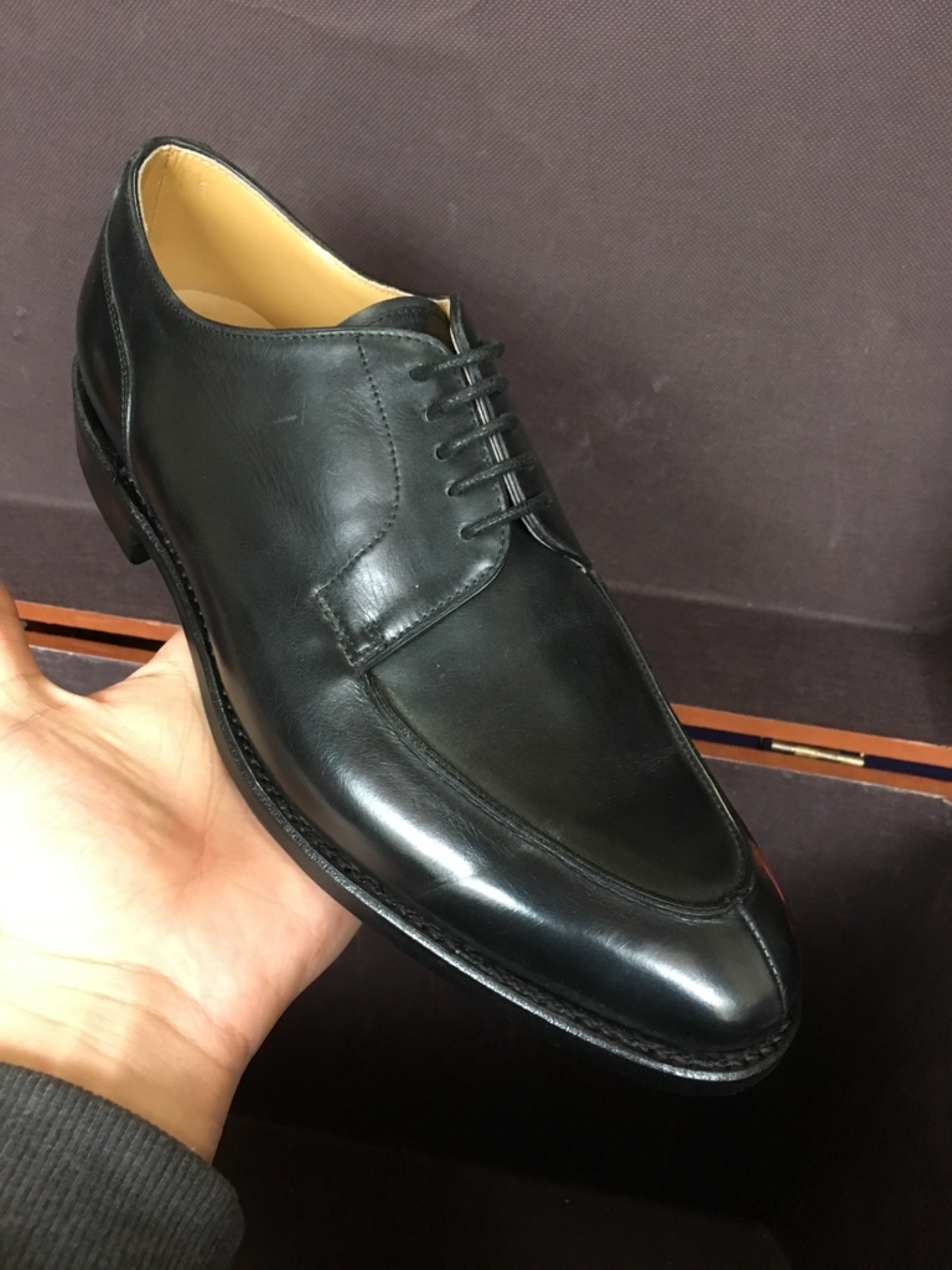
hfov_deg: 48.2
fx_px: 1063
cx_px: 476
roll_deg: -4.5
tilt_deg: -34.4
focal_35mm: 29
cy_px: 635
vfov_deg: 61.7
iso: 200
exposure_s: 1/30
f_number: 2.2
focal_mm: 4.15
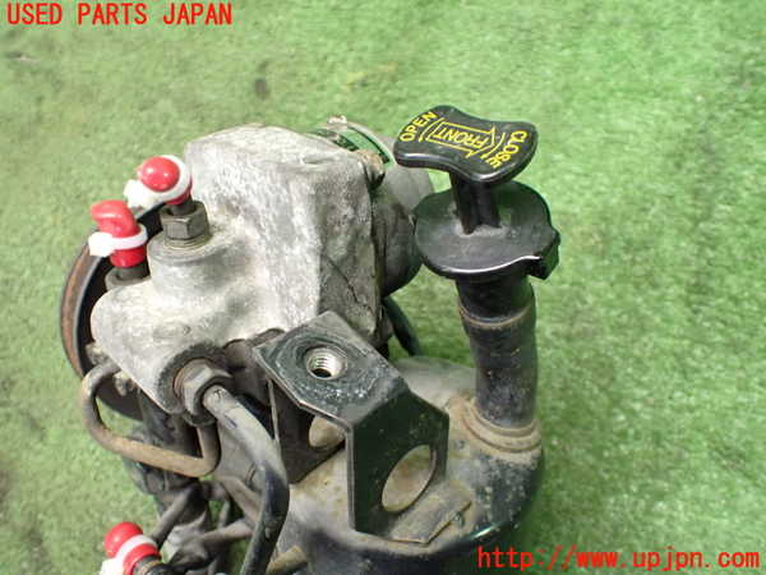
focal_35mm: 30
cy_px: 288
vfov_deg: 46.8
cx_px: 383
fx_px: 664
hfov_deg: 60.0
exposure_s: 1/50
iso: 800
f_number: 2.3
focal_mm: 5.4
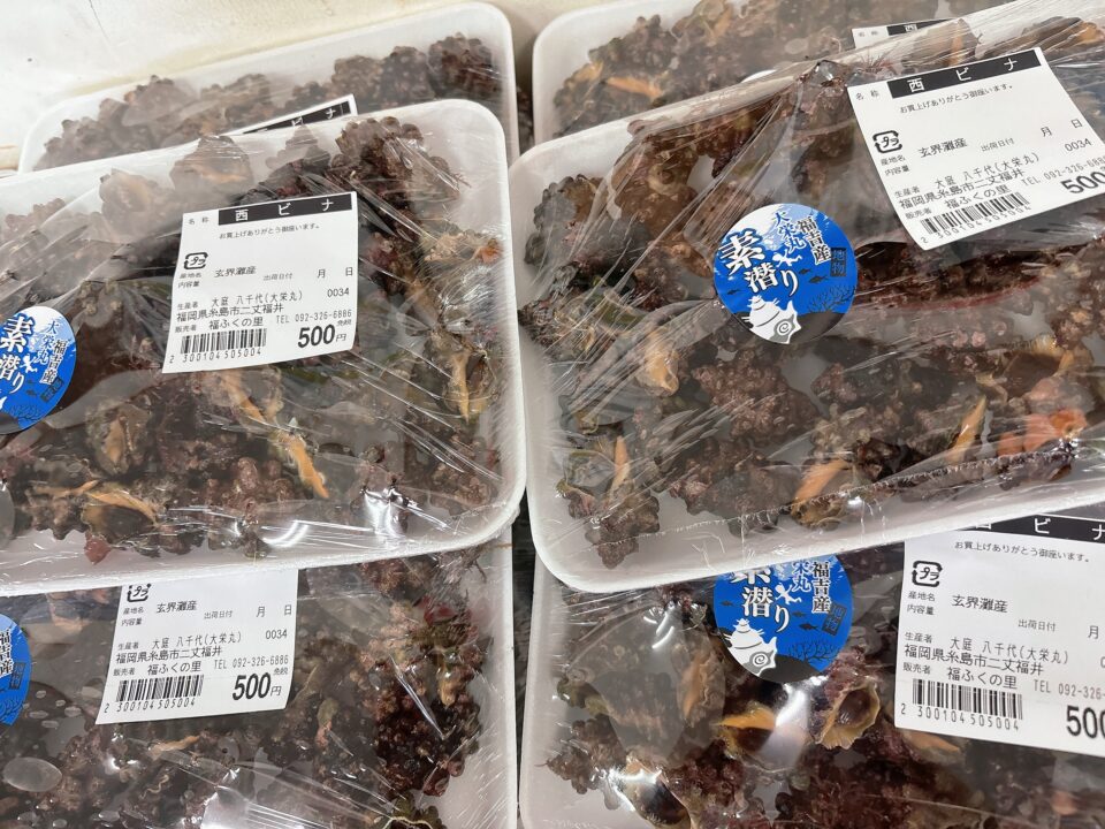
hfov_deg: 67.3
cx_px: 552
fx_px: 830
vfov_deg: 53.1
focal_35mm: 26
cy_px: 414
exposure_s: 1/60
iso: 160
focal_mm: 5.96
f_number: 1.6
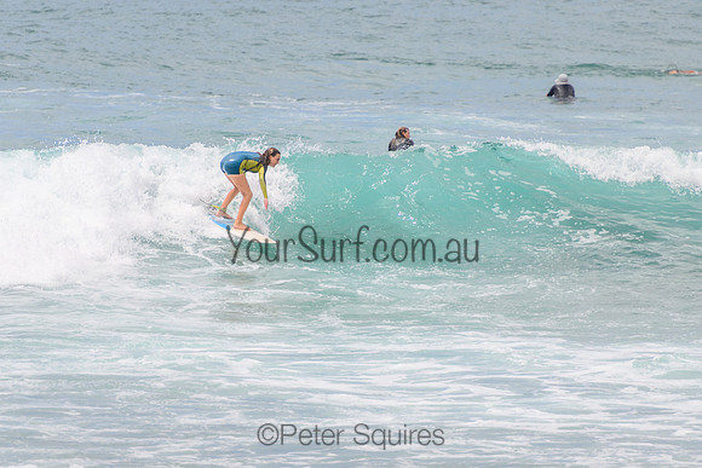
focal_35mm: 550
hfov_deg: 3.7
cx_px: 340
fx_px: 10733
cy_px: 217
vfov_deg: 2.5
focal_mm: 400
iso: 140
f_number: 5.6
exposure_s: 1/2000
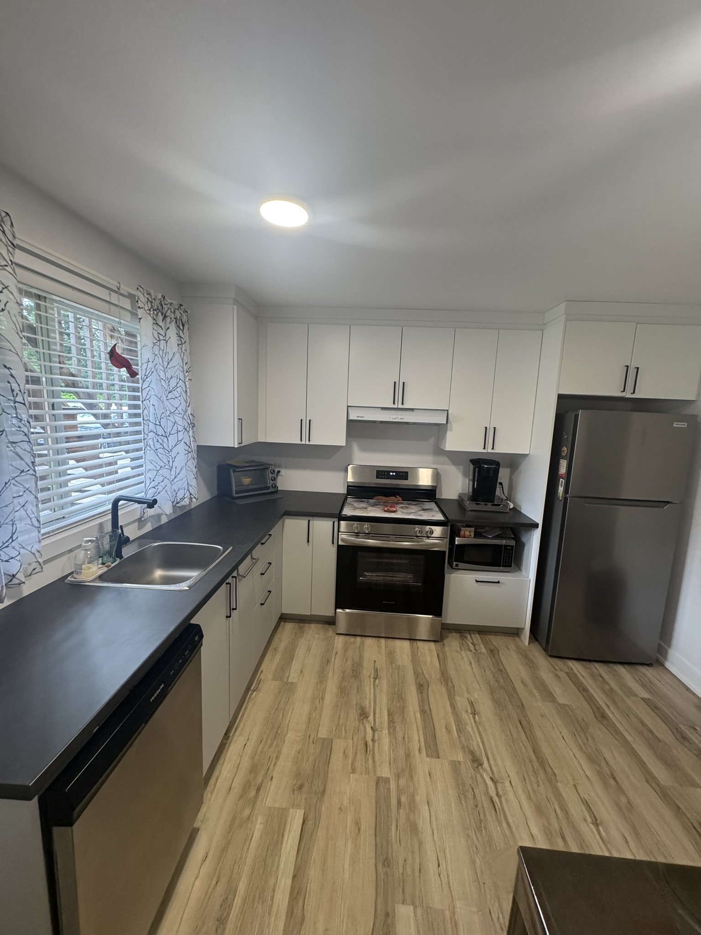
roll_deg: -2.5
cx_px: 350
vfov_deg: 102.1
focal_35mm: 14
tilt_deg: -8.9
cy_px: 468
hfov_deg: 85.7
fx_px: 378
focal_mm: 2.22
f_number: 2.2
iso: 320
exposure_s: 1/120
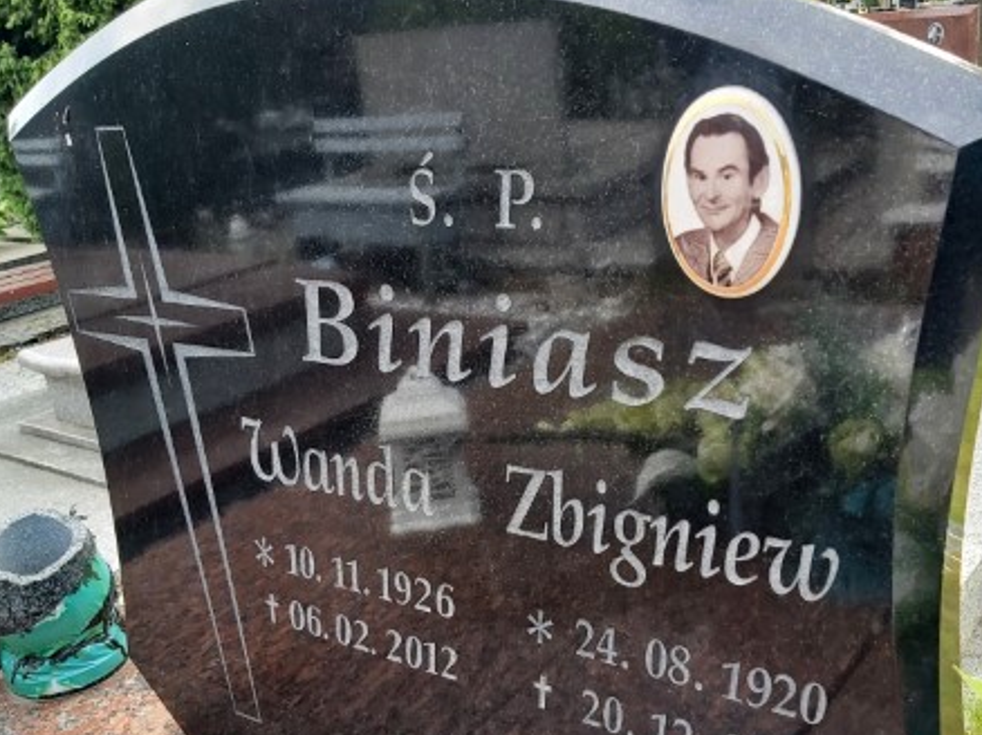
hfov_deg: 48.9
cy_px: 480
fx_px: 1077
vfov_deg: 37.3
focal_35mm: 38
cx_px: 561
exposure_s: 1/204
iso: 64
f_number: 1.7
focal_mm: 3.92
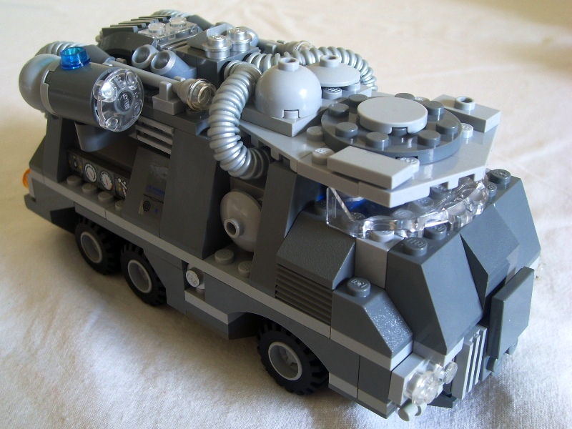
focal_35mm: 35
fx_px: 578
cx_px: 286
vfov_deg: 40.7
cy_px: 214
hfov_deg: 52.6
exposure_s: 1/3
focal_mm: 5.8
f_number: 2.8
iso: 50
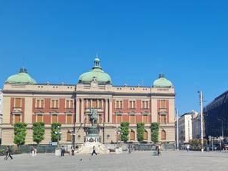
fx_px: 277
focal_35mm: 42
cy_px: 113
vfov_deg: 34.1
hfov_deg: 42.8
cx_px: 181
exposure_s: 1/2472
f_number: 1.8
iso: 50
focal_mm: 5.4
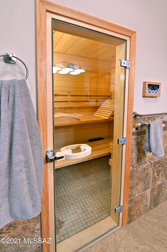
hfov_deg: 73.6
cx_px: 84
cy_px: 126
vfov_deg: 96.8
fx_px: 112
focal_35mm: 16
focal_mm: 16
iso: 100
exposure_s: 1.6
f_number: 9
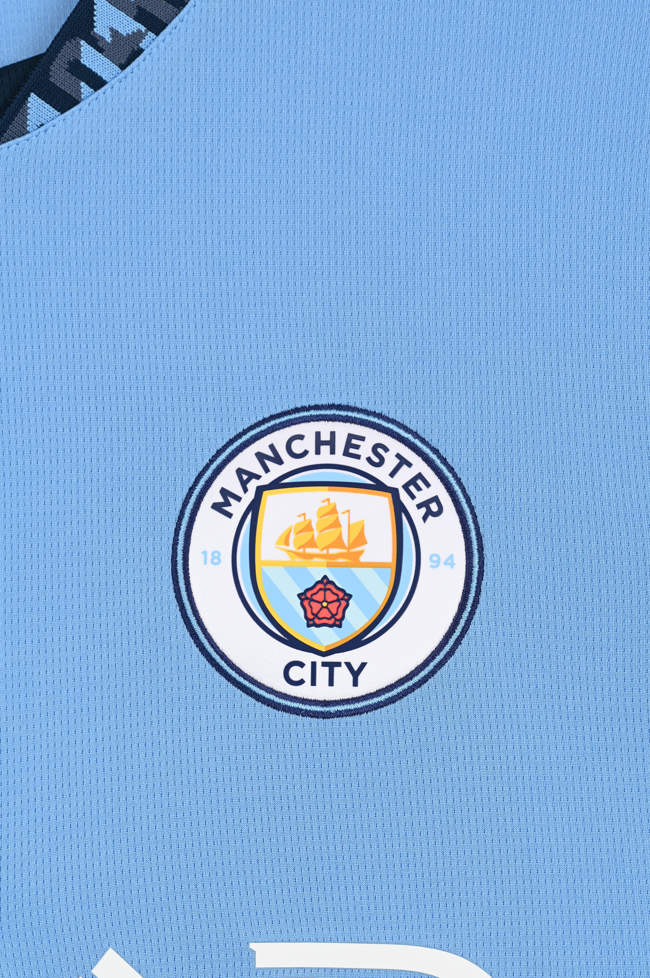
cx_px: 325
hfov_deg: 13.0
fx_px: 2847
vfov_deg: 19.5
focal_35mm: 105
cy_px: 489
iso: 100
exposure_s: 1/125
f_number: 9
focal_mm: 105
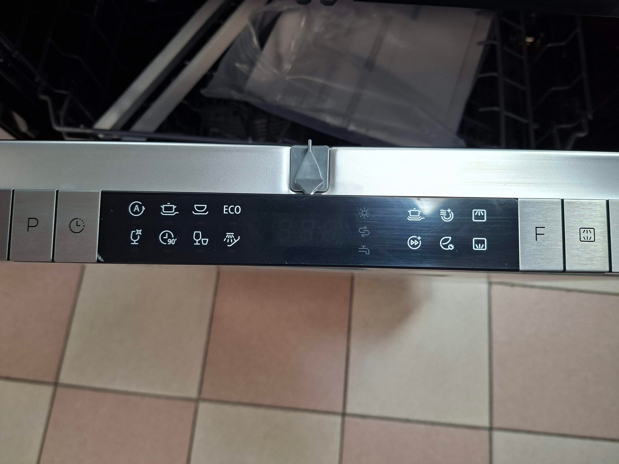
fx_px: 411
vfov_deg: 58.9
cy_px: 232
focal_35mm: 23
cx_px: 310
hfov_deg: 73.9
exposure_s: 1/60
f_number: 1.8
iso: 200
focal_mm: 5.54
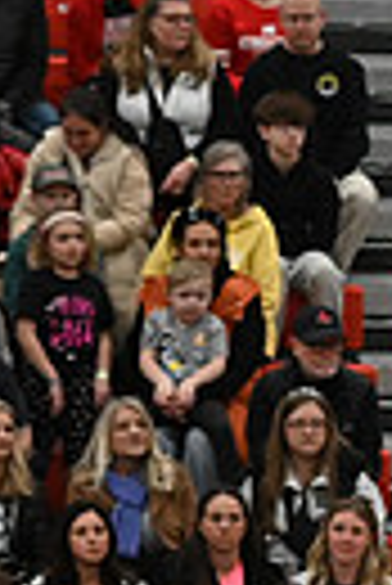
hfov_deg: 2.9
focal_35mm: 467
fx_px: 7607
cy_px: 853
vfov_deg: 4.4
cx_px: 1122
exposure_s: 1/400
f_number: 4
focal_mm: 70
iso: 3200
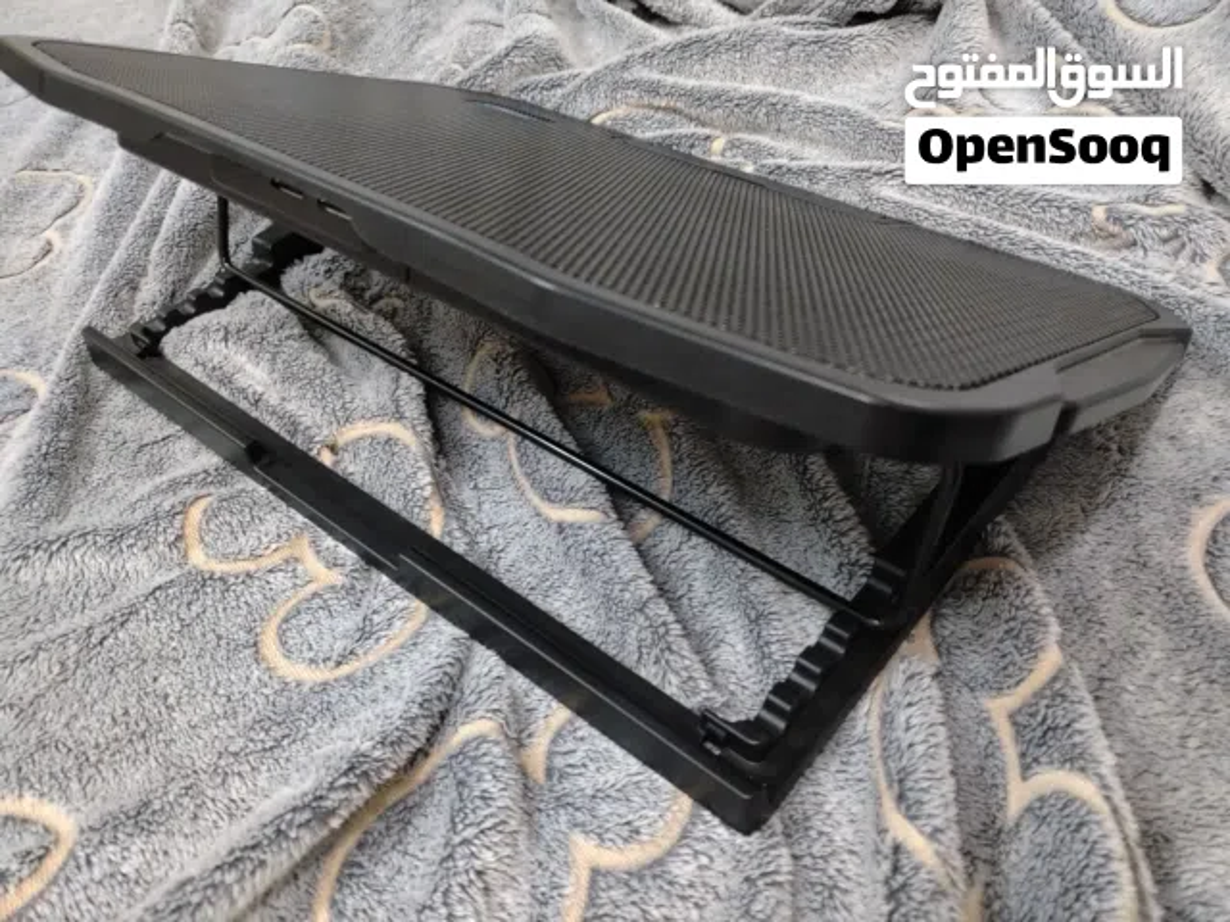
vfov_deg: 51.4
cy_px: 461
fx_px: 959
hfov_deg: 65.3
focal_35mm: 27
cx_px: 615
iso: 3153
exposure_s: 1/50
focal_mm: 4.05
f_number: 1.8
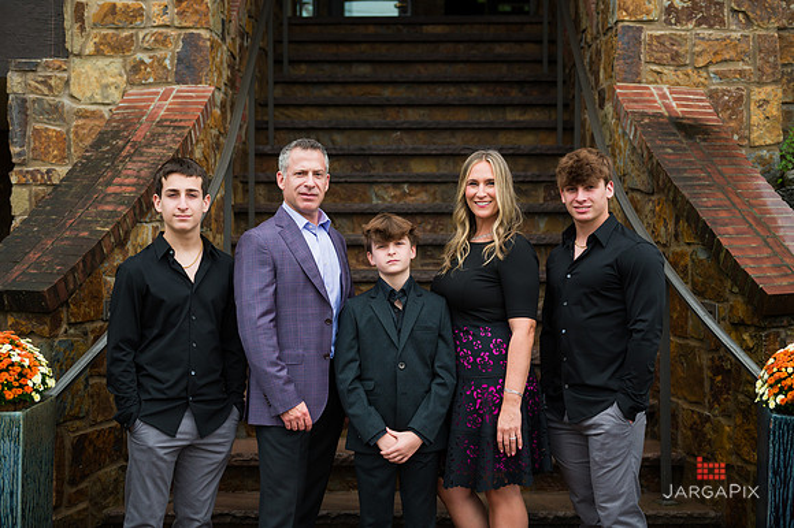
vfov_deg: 25.0
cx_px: 397
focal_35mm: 54
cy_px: 256
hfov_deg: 36.9
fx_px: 1189
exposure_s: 1/500
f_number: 4
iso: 320
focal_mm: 52
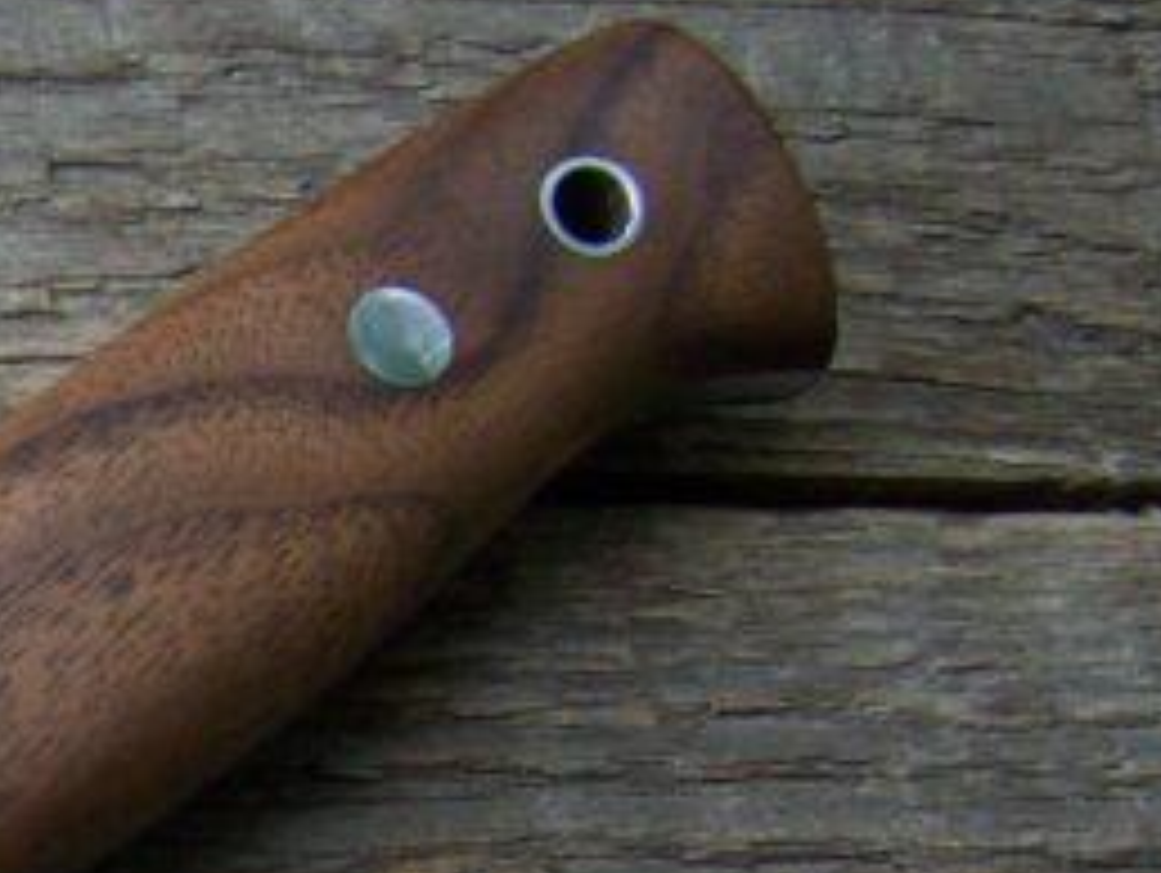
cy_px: 1156
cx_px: -446
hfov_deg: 16.3
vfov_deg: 12.7
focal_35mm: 113
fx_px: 3793
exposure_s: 1/60
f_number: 2.8
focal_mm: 6.3
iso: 125
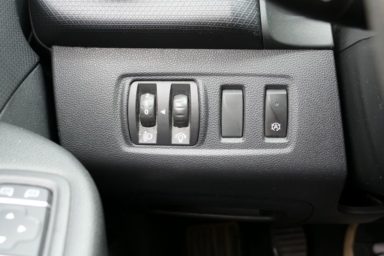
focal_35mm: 41
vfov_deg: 32.6
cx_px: 192
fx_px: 437
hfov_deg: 47.4
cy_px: 128
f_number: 3.2
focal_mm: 15.02
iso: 200
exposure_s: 1/80
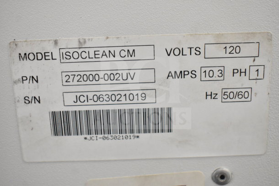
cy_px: 93
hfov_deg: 45.0
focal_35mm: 44
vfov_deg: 30.9
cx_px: 140
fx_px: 337
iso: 6400
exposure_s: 1/100
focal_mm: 29
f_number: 5
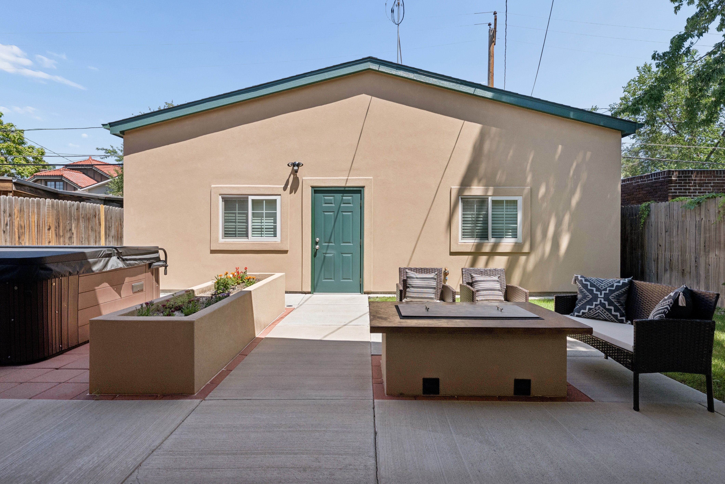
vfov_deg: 67.5
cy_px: 242
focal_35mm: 18
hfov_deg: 90.0
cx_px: 362
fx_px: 363
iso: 400
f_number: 8
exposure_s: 1/800
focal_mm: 18
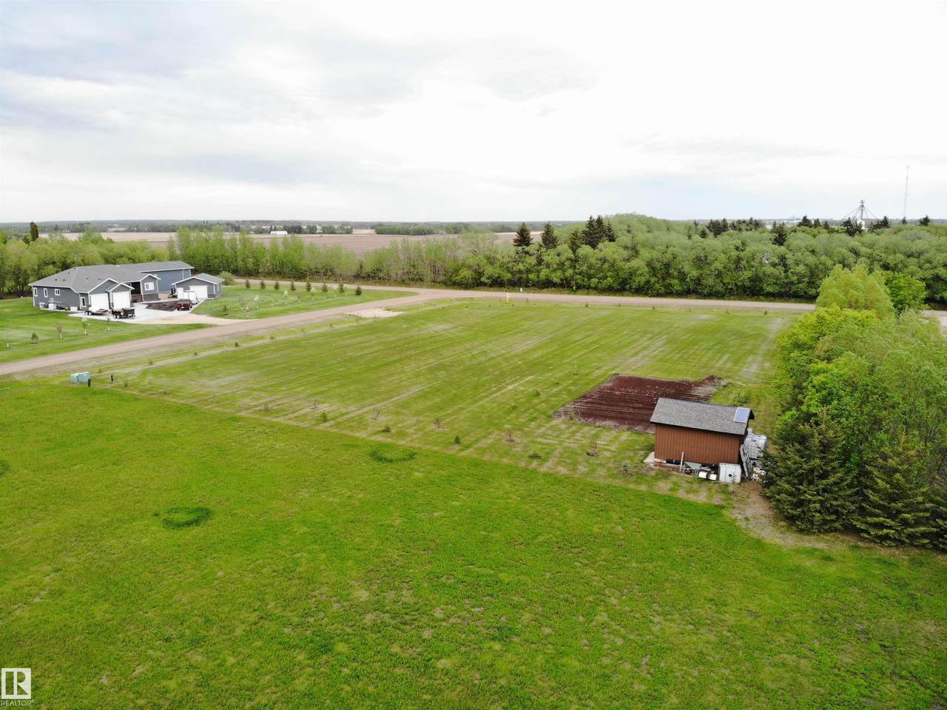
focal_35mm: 24
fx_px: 656
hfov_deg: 71.6
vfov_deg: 56.8
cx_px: 474
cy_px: 355
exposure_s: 1/30
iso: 100
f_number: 2.8
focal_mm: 4.5
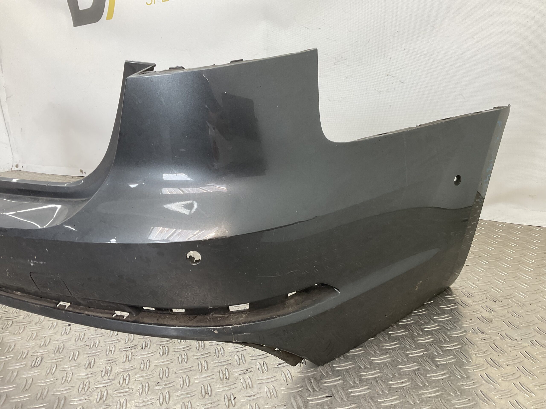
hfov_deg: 61.7
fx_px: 457
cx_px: 273
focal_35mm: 29
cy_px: 204
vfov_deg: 48.2
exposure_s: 1/120
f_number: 1.8
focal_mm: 3
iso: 32
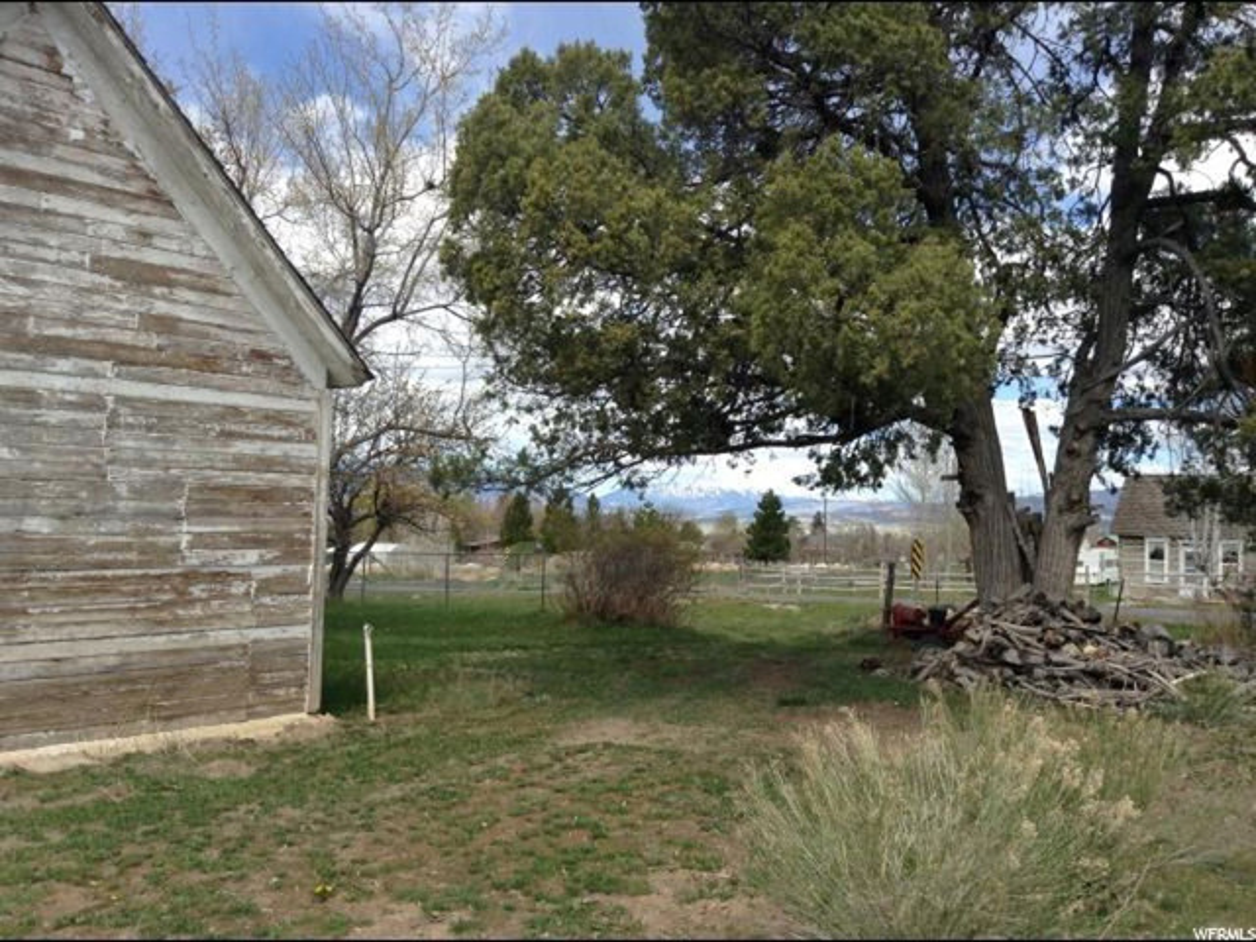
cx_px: 628
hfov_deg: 55.4
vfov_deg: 42.9
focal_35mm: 33
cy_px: 471
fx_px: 1197
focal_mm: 3.3
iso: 25
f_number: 2.4
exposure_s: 1/965
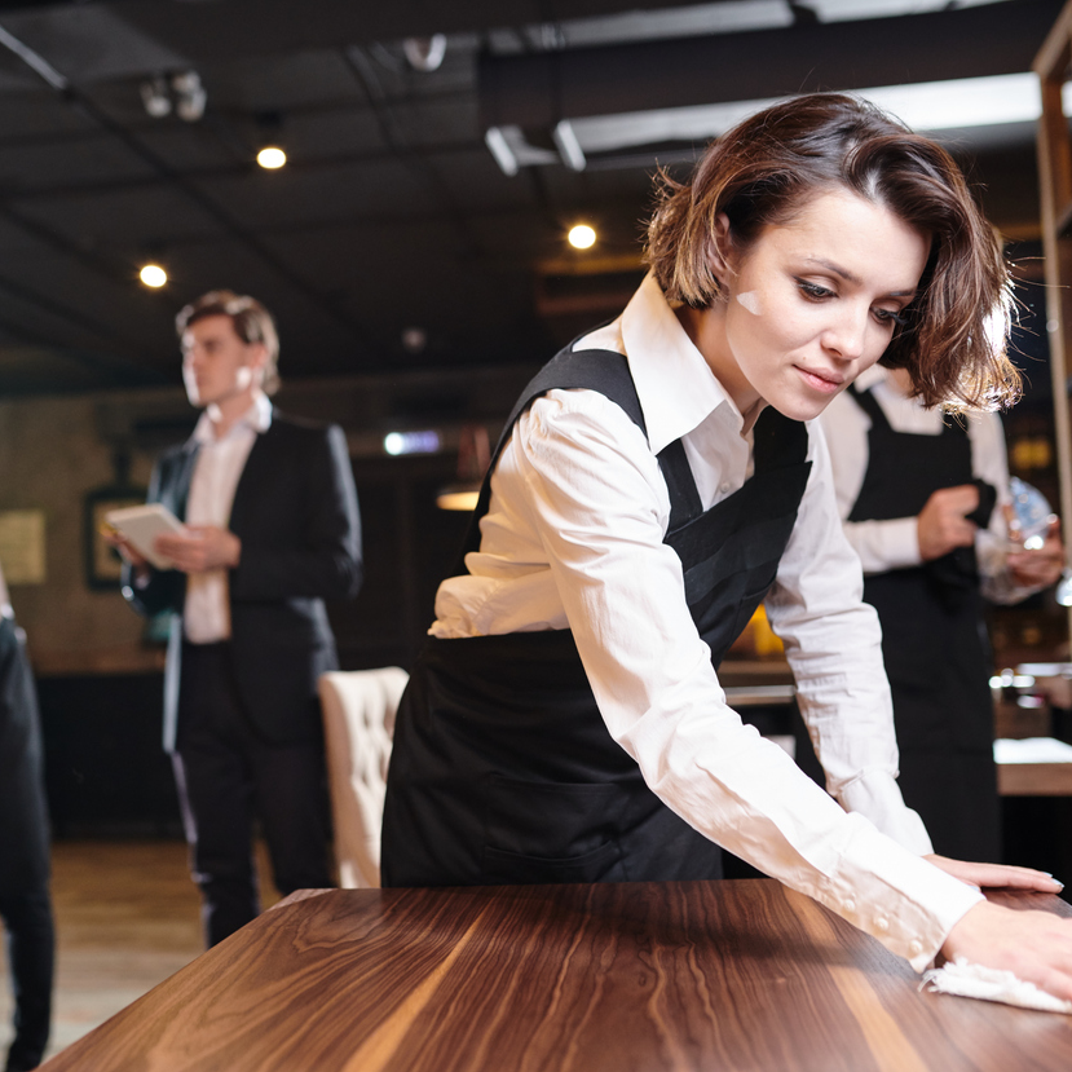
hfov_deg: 37.5
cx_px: 447
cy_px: 533
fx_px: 1577
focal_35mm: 45
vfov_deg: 37.6
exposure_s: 1/160
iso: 800
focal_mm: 35
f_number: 2.8
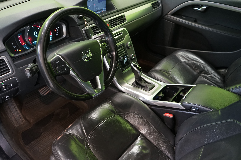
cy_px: 80
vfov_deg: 45.0
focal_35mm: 29
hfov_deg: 63.7
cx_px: 120
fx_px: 194
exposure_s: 1/20
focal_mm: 29
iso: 1600
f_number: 5
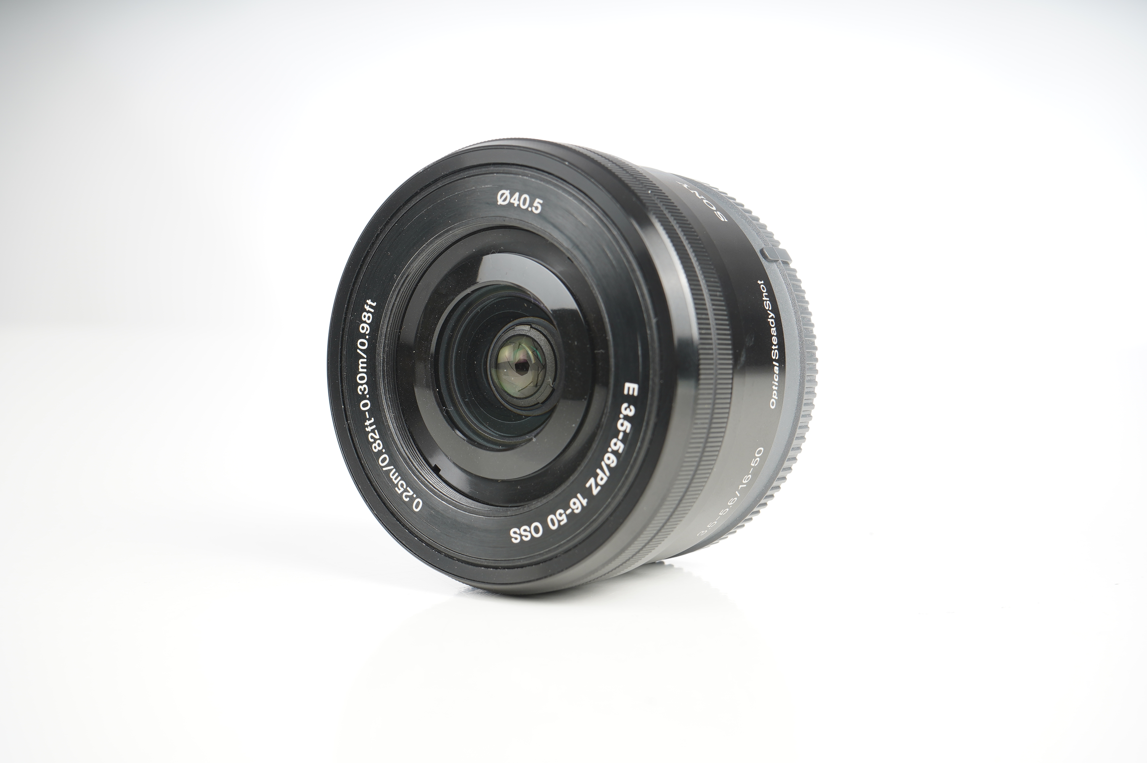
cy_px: 382
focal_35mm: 55
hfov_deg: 36.3
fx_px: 1751
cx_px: 574
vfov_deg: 24.6
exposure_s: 1/200
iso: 200
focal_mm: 55
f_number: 11
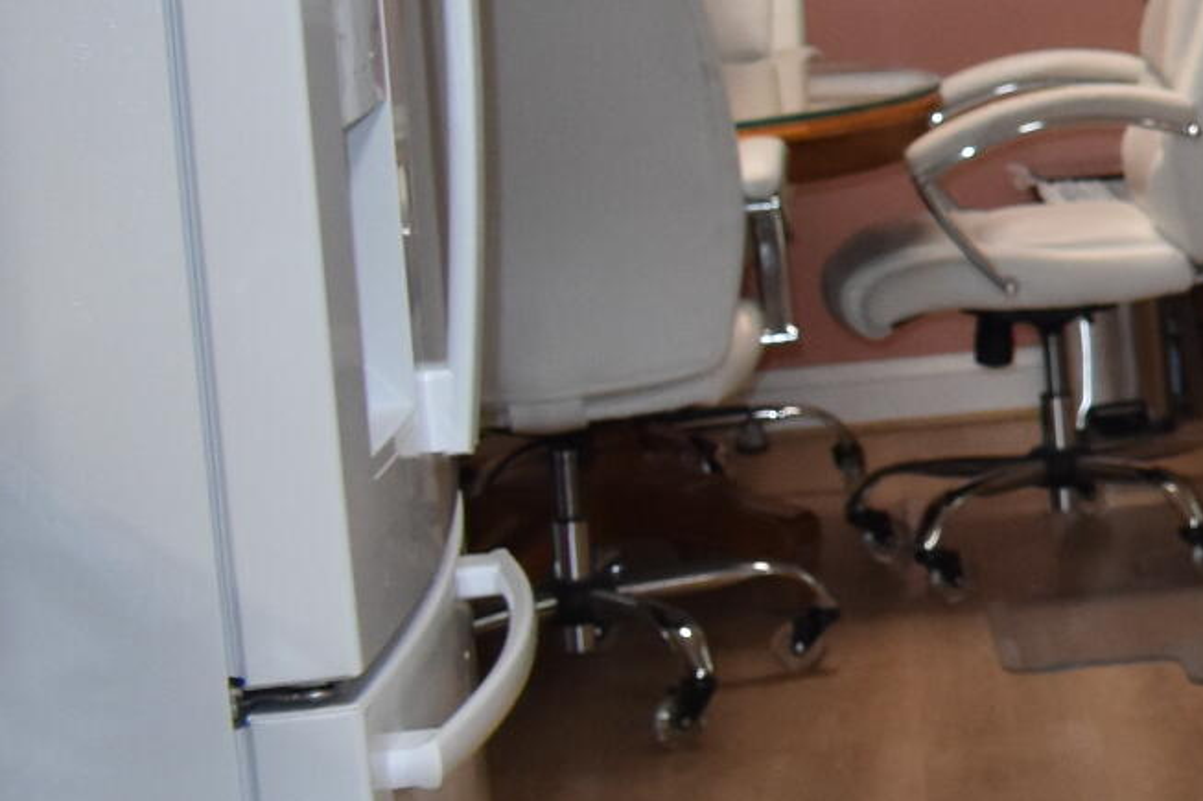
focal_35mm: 124
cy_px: 13
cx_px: 2719
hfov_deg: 13.2
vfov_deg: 11.0
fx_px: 4142
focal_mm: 18
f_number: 5
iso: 800
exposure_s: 1/200
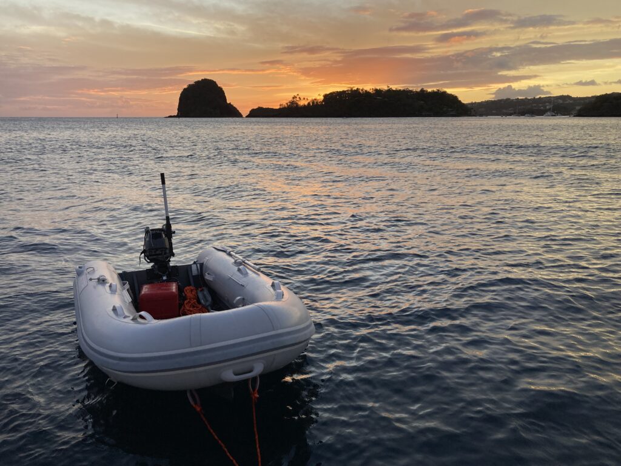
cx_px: 310
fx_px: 502
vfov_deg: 49.7
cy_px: 233
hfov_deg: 63.4
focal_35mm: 28
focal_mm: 3.99
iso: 20
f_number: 1.8
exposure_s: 1/222
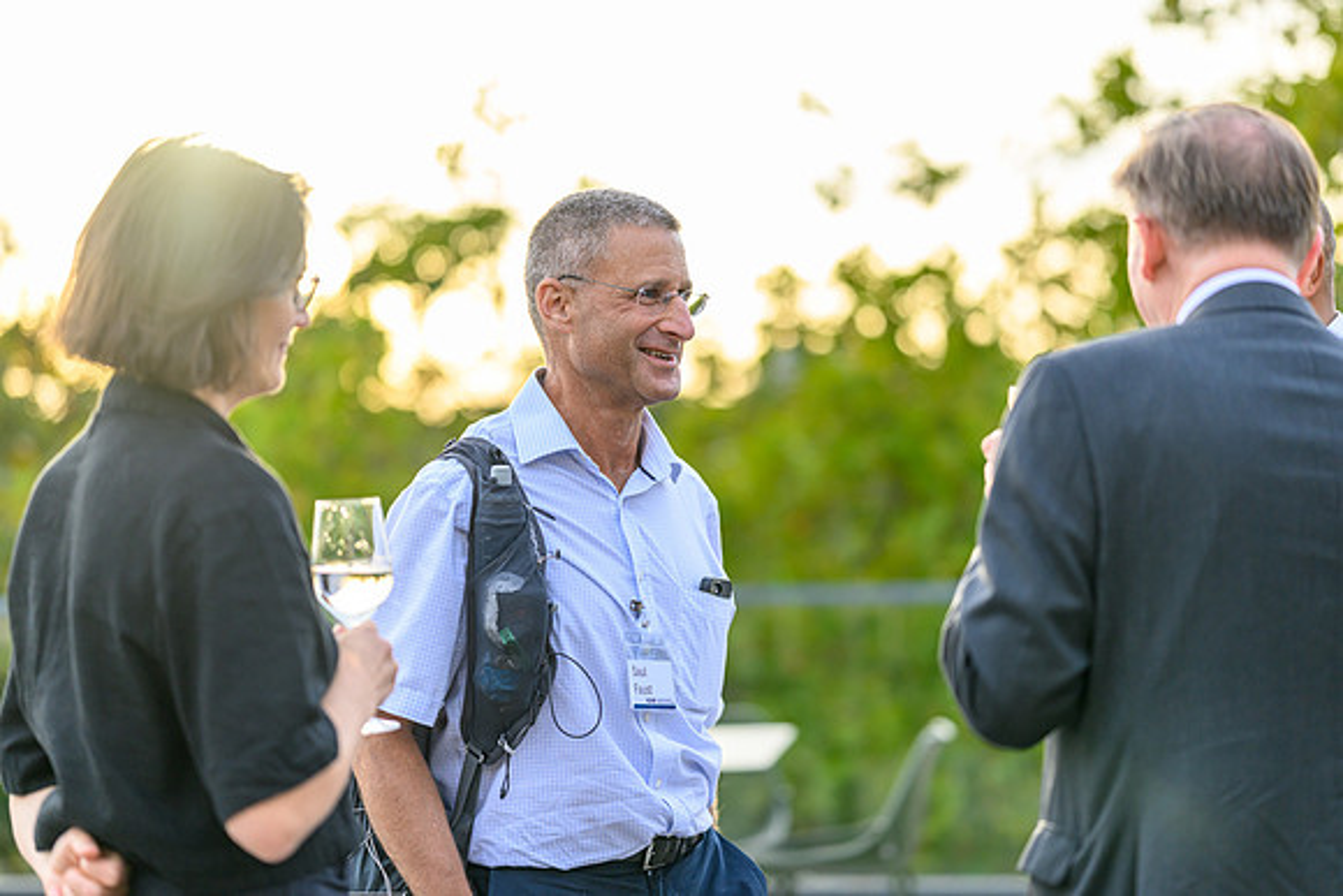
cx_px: 672
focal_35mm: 85
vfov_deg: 16.0
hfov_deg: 23.8
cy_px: 448
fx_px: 3182
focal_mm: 85
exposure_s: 1/1600
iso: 450
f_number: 1.8
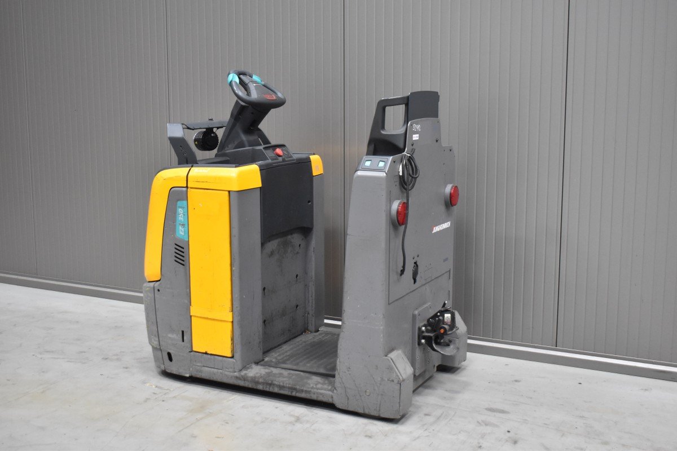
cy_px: 226
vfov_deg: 29.9
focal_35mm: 45
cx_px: 338
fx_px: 846
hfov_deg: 43.6
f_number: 4.2
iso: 1600
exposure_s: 1/50
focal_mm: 30
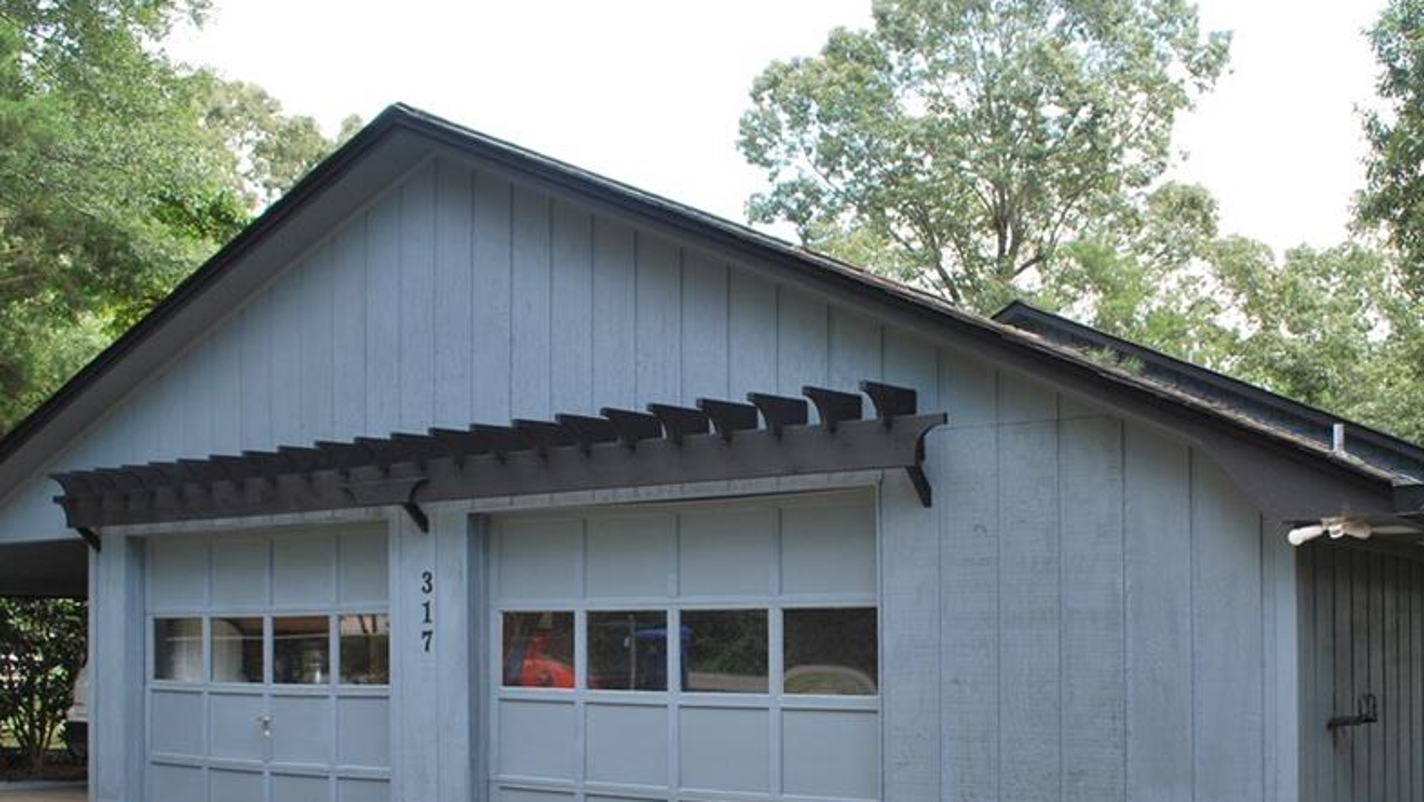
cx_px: 827
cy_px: 606
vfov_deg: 28.6
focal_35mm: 41
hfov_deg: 49.2
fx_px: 1548
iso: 200
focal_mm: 20
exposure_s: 1/80
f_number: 8
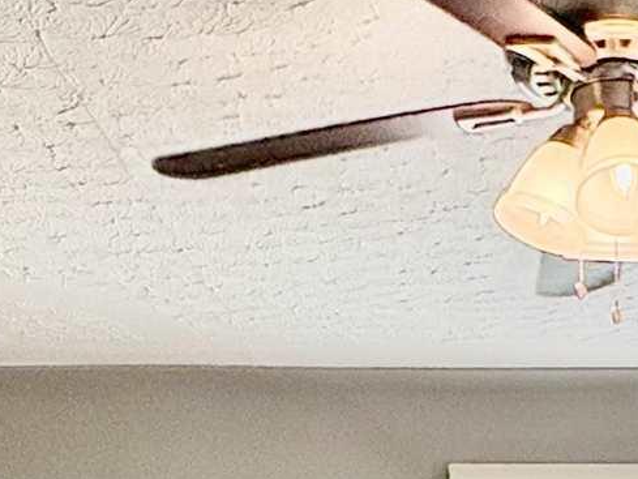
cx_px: 630
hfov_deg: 21.5
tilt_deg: -0.3
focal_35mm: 88
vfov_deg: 14.8
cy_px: 848
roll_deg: +0.9
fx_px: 1622
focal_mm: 2.22
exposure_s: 1/136
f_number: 2.2
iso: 64
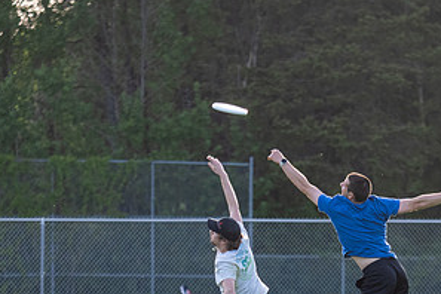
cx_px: 281
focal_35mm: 519
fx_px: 6357
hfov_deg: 4.0
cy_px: 311
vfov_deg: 2.6
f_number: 2.8
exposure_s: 1/1000
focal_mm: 125
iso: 500
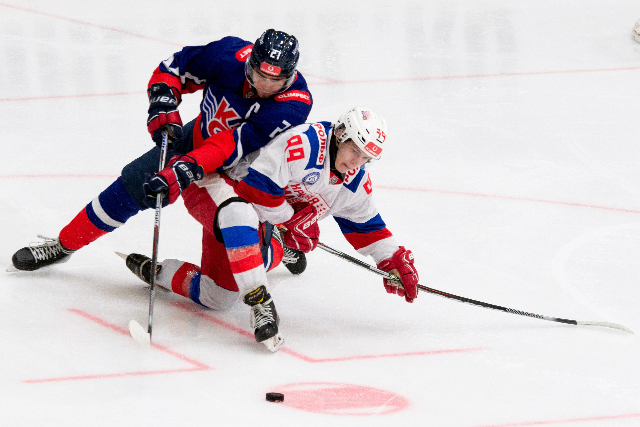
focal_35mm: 394
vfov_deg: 3.5
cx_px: 273
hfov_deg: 5.2
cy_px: 216
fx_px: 6999
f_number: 5.6
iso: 2000
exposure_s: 1/1000
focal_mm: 185
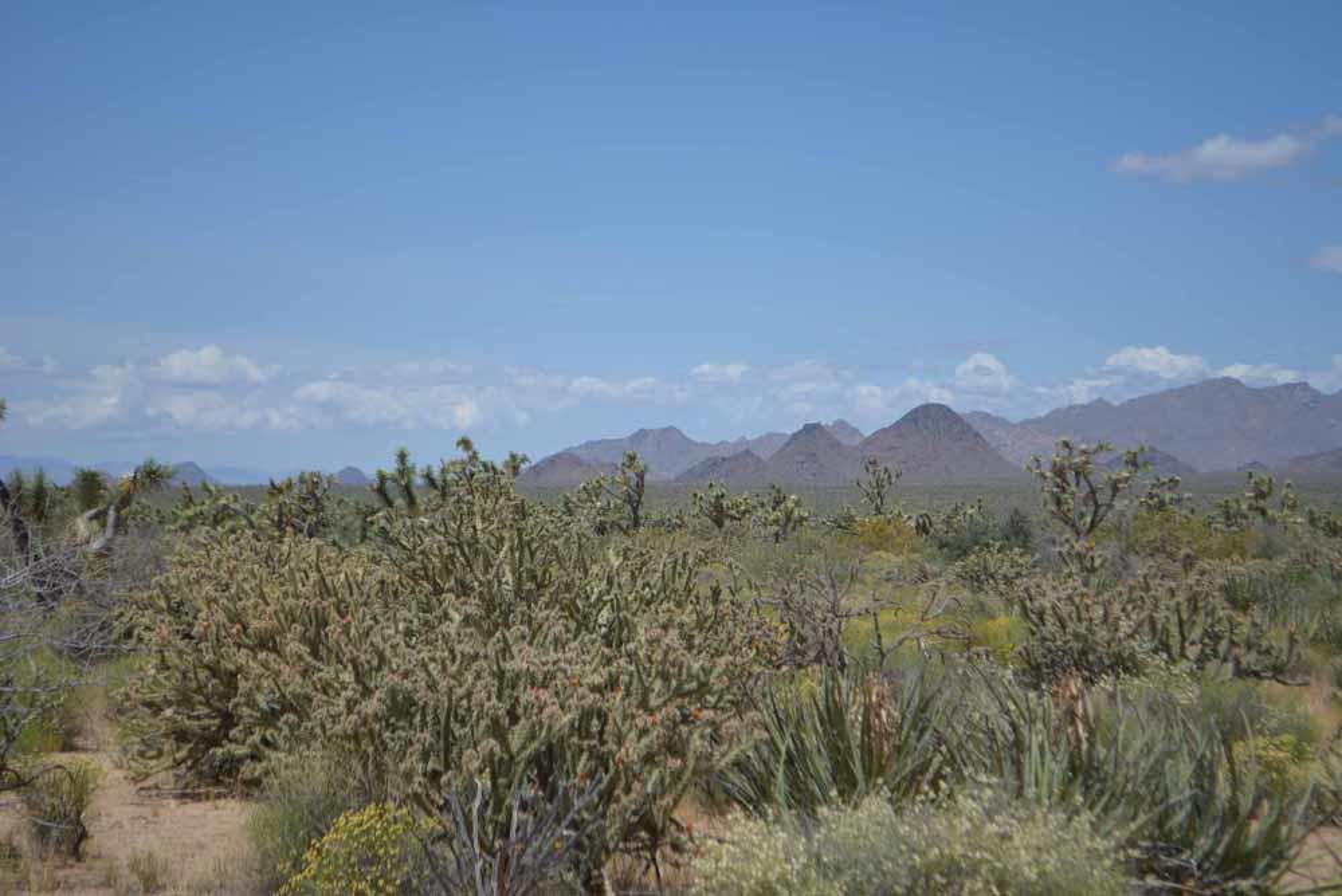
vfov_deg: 16.6
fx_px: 3077
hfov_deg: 24.6
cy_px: 448
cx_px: 671
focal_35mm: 82
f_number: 5.6
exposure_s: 1/1600
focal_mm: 55
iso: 200
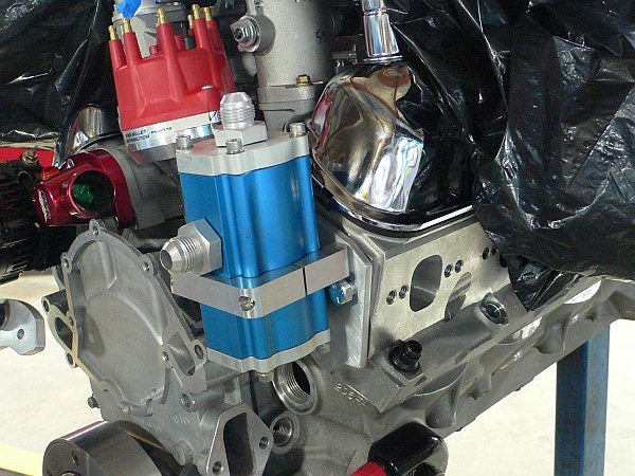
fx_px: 825
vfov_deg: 32.2
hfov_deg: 42.1
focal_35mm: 45
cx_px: 318
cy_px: 238
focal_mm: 6.7
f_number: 2.8
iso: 200
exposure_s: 1/4
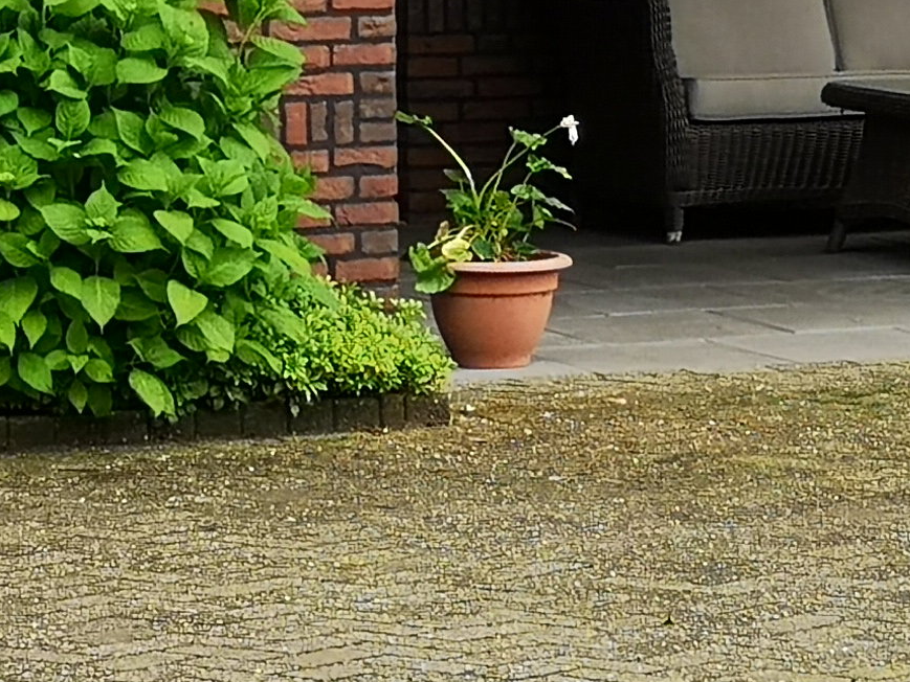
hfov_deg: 7.7
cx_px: 227
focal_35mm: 256
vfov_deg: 5.8
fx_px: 6731
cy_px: -169
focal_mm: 3.95
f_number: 1.8
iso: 50
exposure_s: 1/561
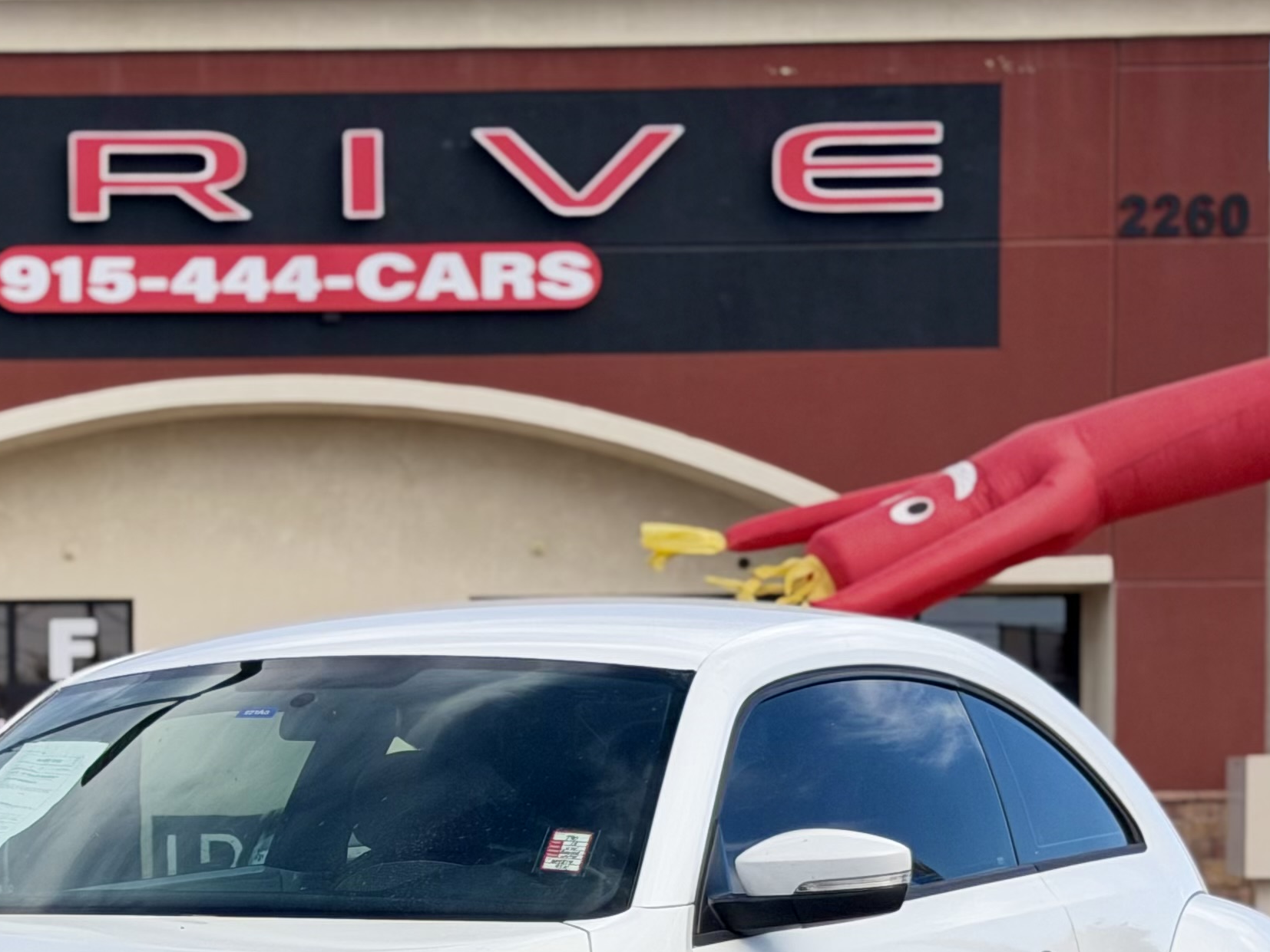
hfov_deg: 16.7
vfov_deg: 12.5
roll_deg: +0.6
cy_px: 968
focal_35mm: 117
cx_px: 297
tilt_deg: -1.2
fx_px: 4293
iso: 64
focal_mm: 6.76
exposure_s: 1/2865
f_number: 1.78
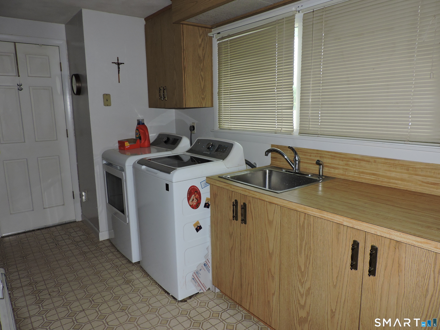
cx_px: 220
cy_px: 165
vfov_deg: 56.8
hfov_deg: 71.6
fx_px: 305
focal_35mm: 24
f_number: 3
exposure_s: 1/30
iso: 200
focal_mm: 4.3
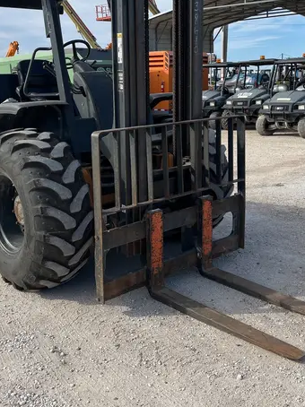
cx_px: 143
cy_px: 147
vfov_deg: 44.4
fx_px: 494
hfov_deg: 34.3
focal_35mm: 42
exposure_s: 1/2688
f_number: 1.6
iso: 50
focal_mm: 5.1
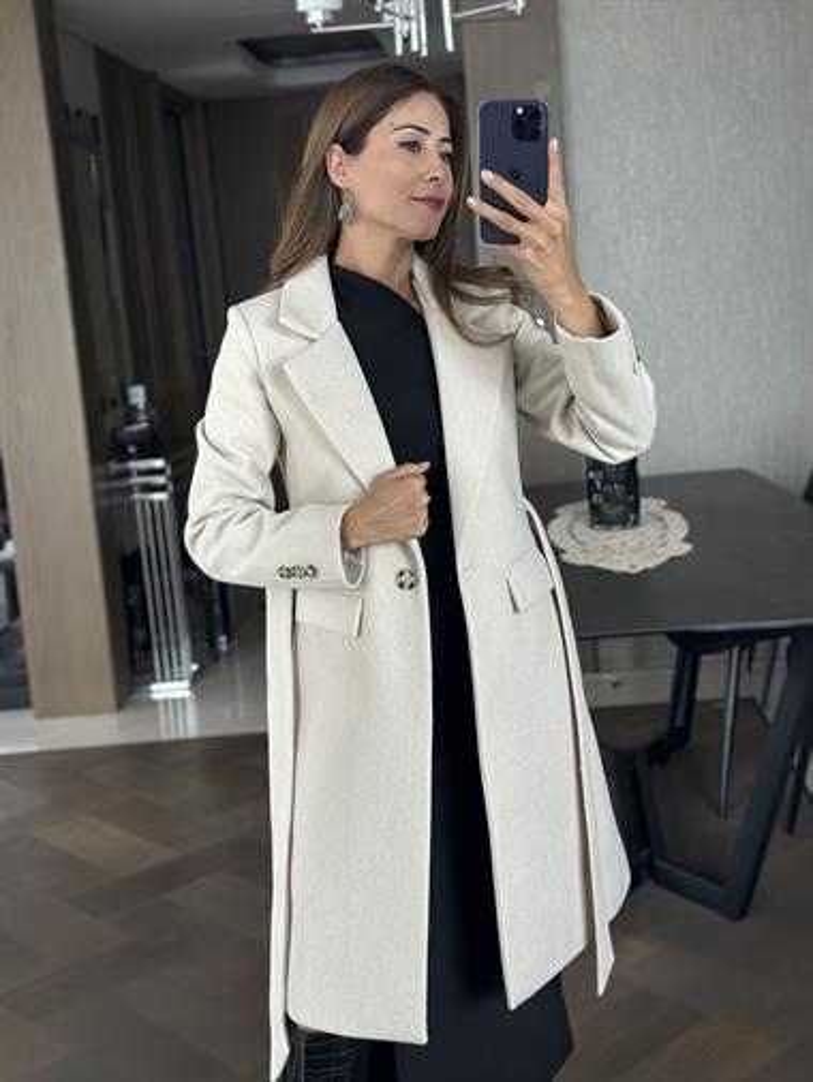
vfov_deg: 39.6
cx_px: 406
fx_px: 1502
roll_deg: +5.8
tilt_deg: -19.4
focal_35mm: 48
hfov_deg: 30.3
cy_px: 541
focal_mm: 6.86
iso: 400
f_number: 1.78
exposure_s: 1/60
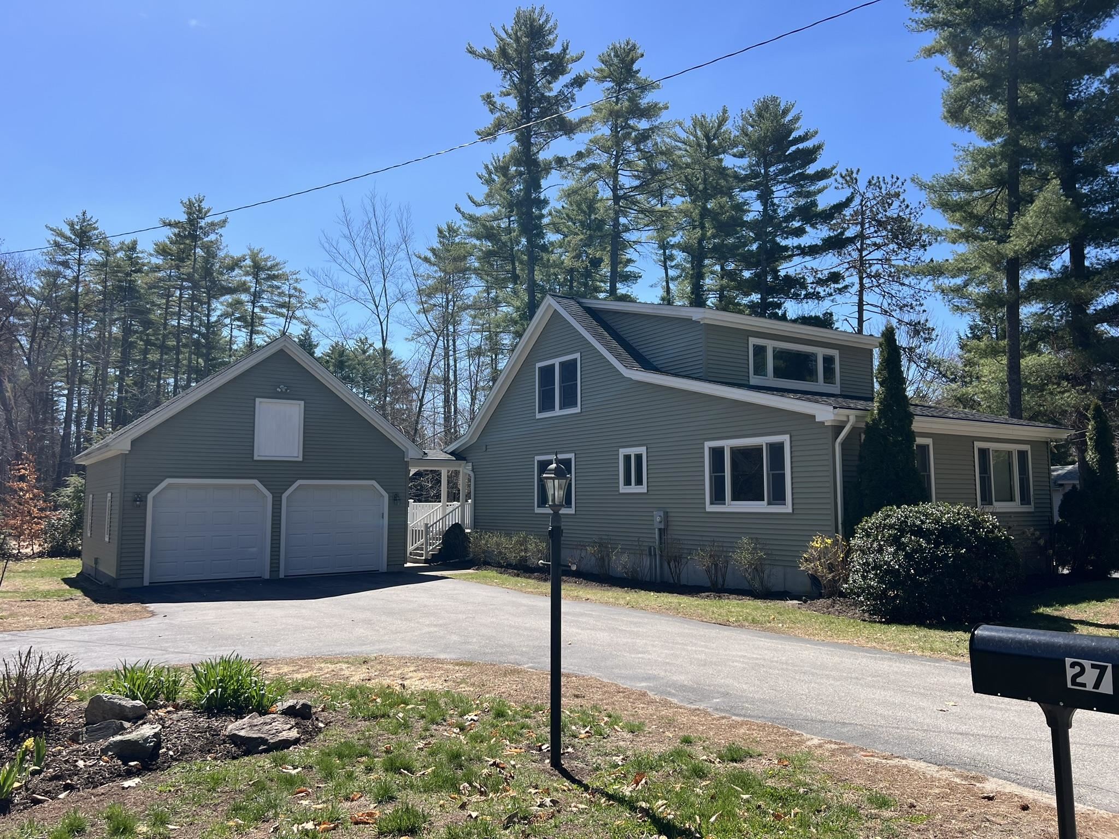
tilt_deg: +4.7
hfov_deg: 67.3
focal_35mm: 26
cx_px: 560
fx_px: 840
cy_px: 420
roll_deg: +0.4
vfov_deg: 53.1
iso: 50
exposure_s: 1/3165
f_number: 1.5
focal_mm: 5.7
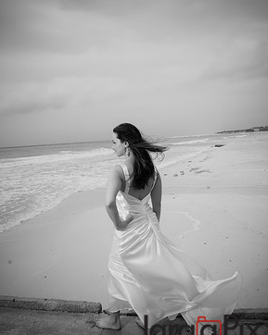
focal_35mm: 28
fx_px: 278
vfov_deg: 62.3
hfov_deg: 51.5
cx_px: 134
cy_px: 168
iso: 800
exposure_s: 1/125
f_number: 8
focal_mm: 24
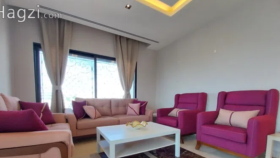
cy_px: 108
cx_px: 134
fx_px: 111
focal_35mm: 15
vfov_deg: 68.2
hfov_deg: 102.9
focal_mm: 1.3
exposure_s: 1/50
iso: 64
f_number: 2.2
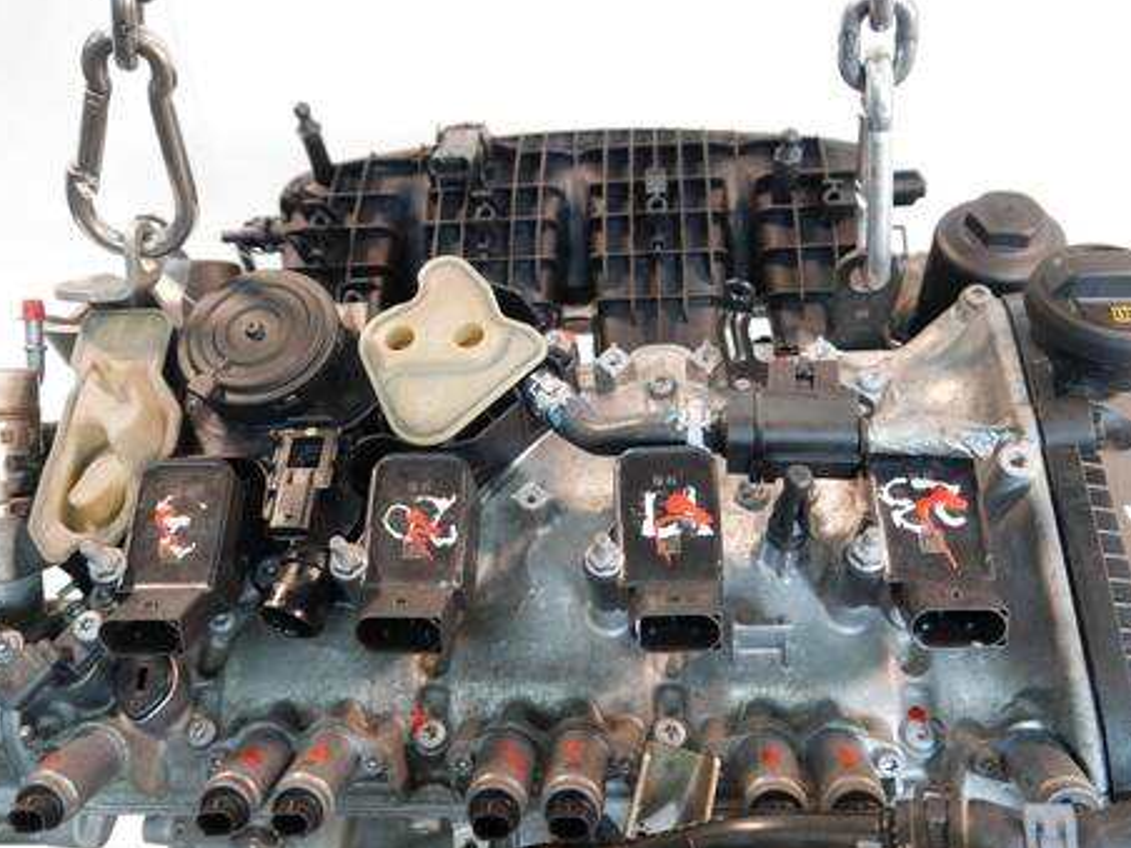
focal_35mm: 34
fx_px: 1111
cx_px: 548
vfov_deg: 41.8
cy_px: 430
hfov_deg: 53.9
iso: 1000
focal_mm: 16
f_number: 3.8
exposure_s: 1/60
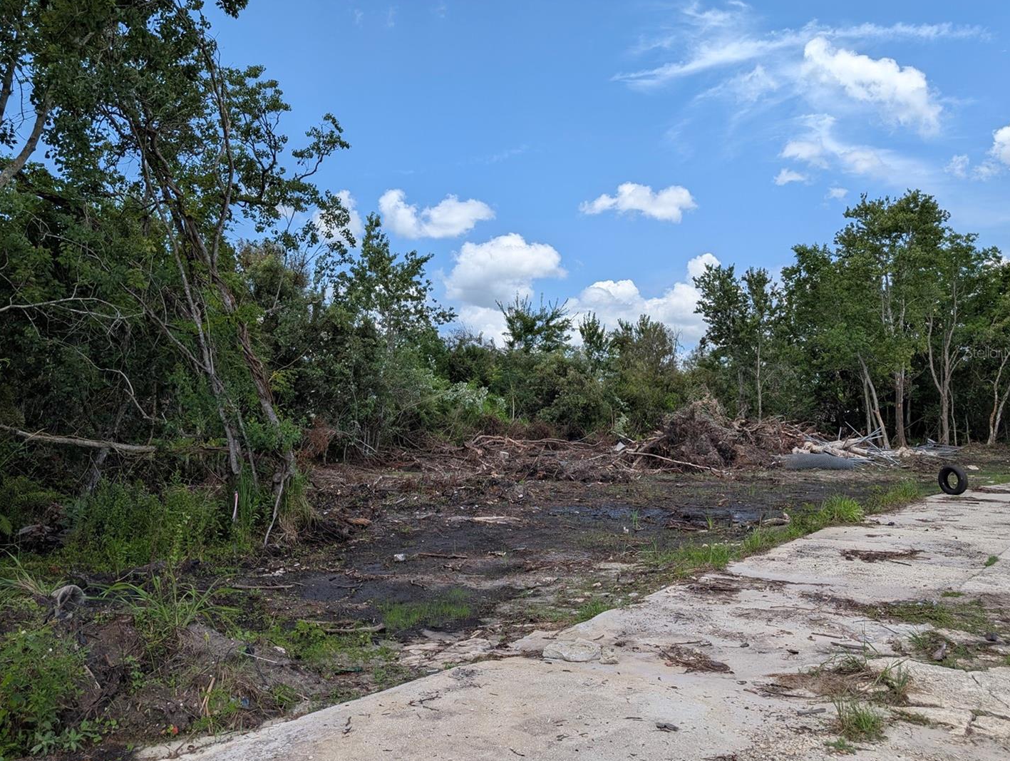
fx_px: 789
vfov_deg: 51.4
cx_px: 464
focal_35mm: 27
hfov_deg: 65.1
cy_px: 352
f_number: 1.68
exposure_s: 1/1176
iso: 21
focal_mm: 6.9
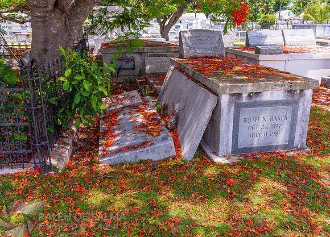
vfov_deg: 42.2
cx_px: 159
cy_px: 115
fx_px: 308
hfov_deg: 56.4
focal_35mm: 33
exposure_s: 1/200
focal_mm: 26
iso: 64
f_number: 8
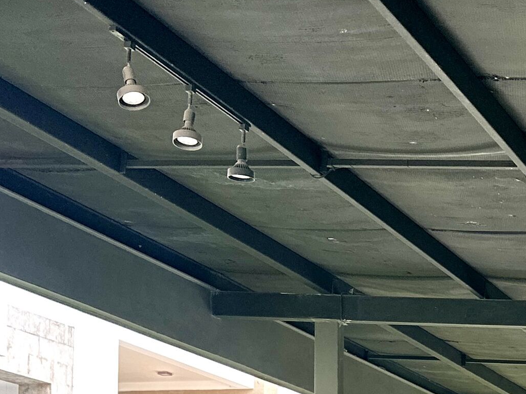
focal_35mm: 90
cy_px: 585
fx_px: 1368
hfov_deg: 20.5
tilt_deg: +1.1
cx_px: 607
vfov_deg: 15.2
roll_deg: +0.6
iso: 80
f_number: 1.78
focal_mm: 6.86
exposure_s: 1/121
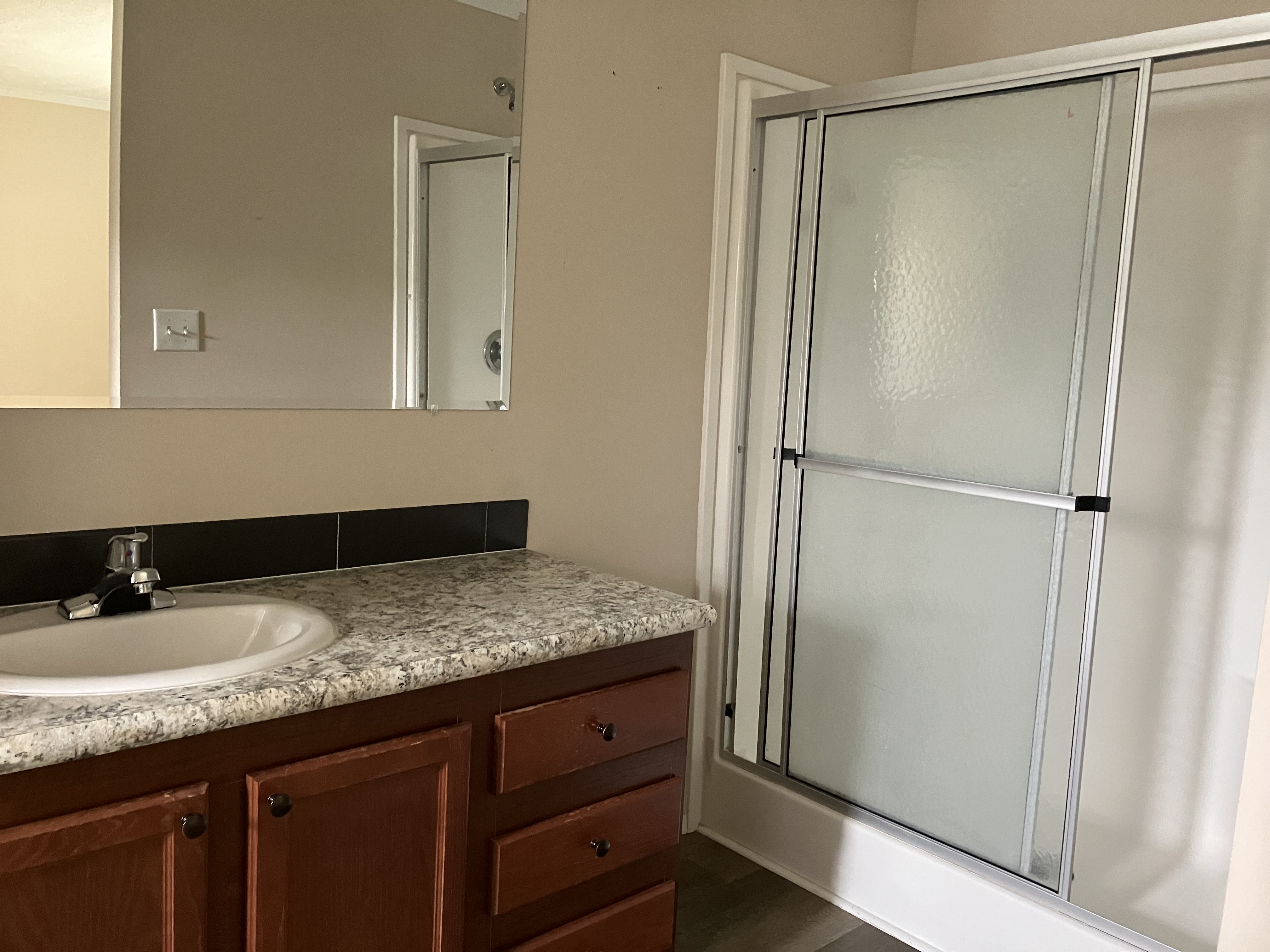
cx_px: 635
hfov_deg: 63.4
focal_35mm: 28
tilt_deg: -6.9
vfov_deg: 49.7
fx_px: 1027
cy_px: 476
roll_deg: -3.6
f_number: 1.8
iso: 400
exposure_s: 1/40
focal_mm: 3.99
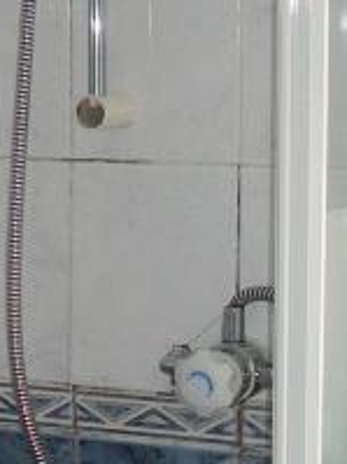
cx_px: -77
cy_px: 333
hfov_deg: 8.9
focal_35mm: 165
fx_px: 2208
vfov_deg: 12.0
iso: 80
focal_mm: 5.7
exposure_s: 1/30
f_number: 2.9
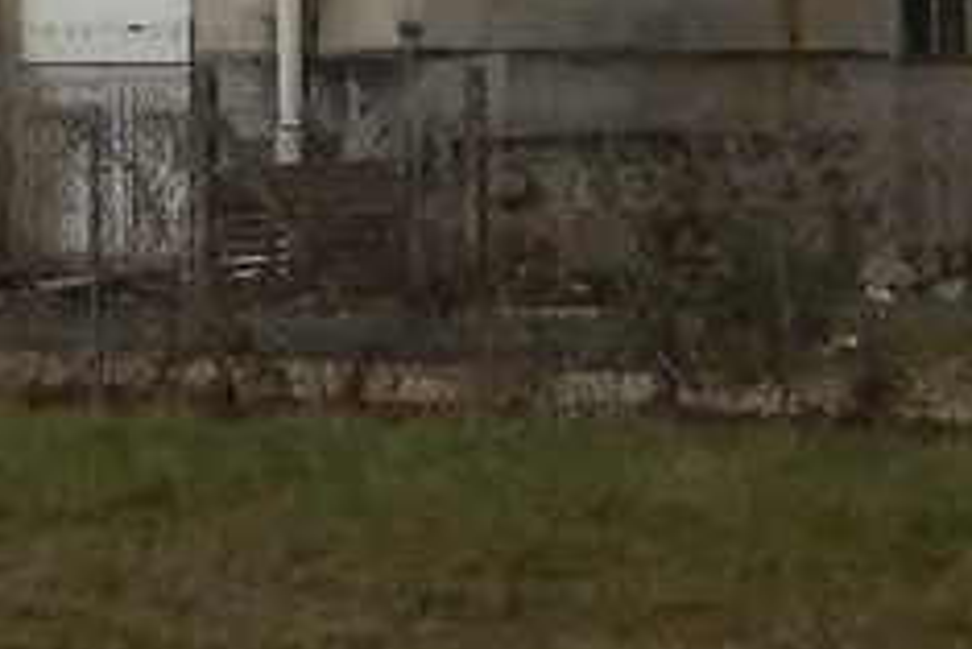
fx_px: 7808
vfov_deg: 4.7
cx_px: -335
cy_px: -674
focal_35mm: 289
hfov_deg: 7.0
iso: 125
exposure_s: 1/125
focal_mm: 9.2
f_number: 4.5
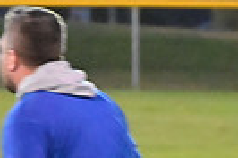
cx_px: 72
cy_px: 75
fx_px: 4531
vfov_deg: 2.0
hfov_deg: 3.0
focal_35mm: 687
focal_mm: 105
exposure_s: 1/250
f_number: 4
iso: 6400
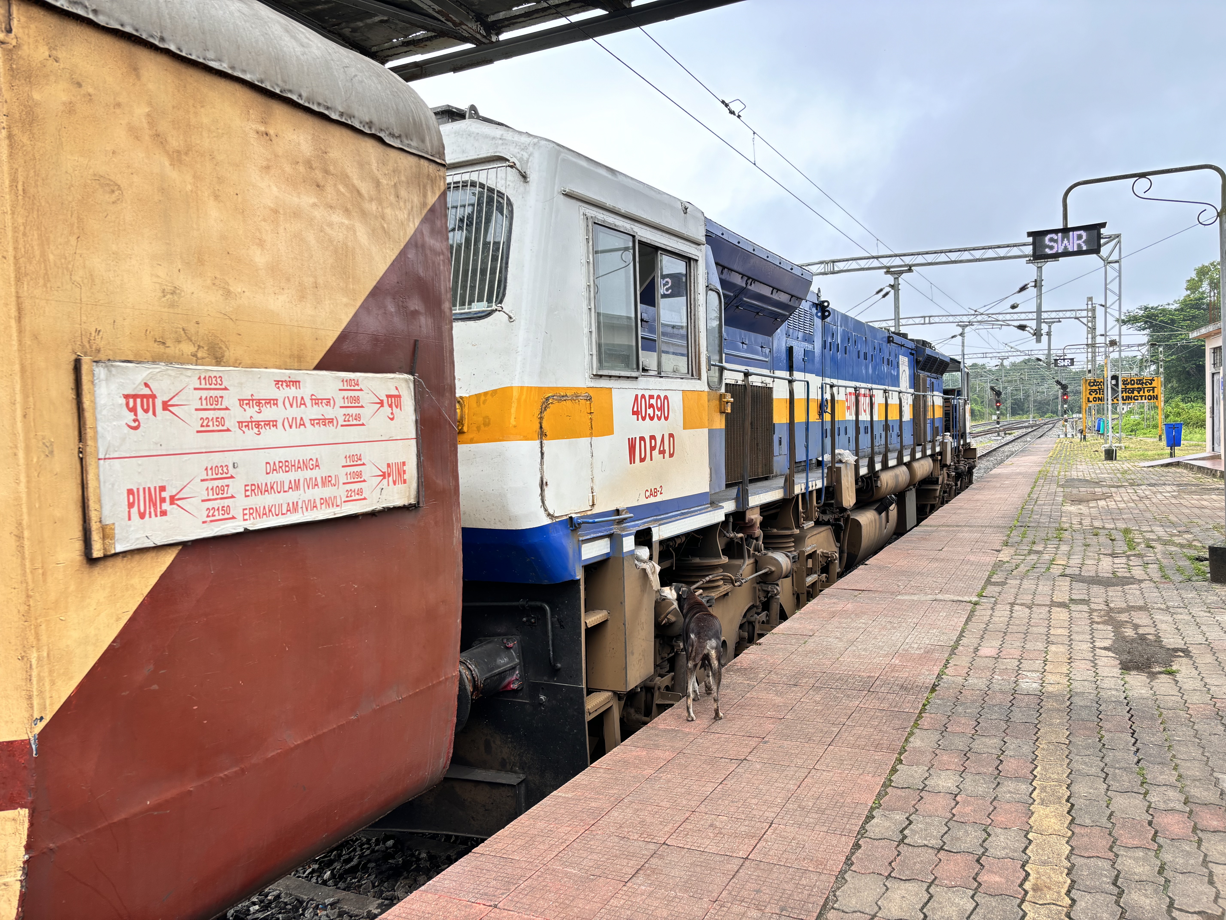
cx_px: 613
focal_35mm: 26
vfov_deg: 53.1
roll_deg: +1.2
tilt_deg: -1.2
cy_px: 460
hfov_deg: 67.3
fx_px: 921
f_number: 1.6
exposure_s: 1/171
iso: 50
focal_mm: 5.96
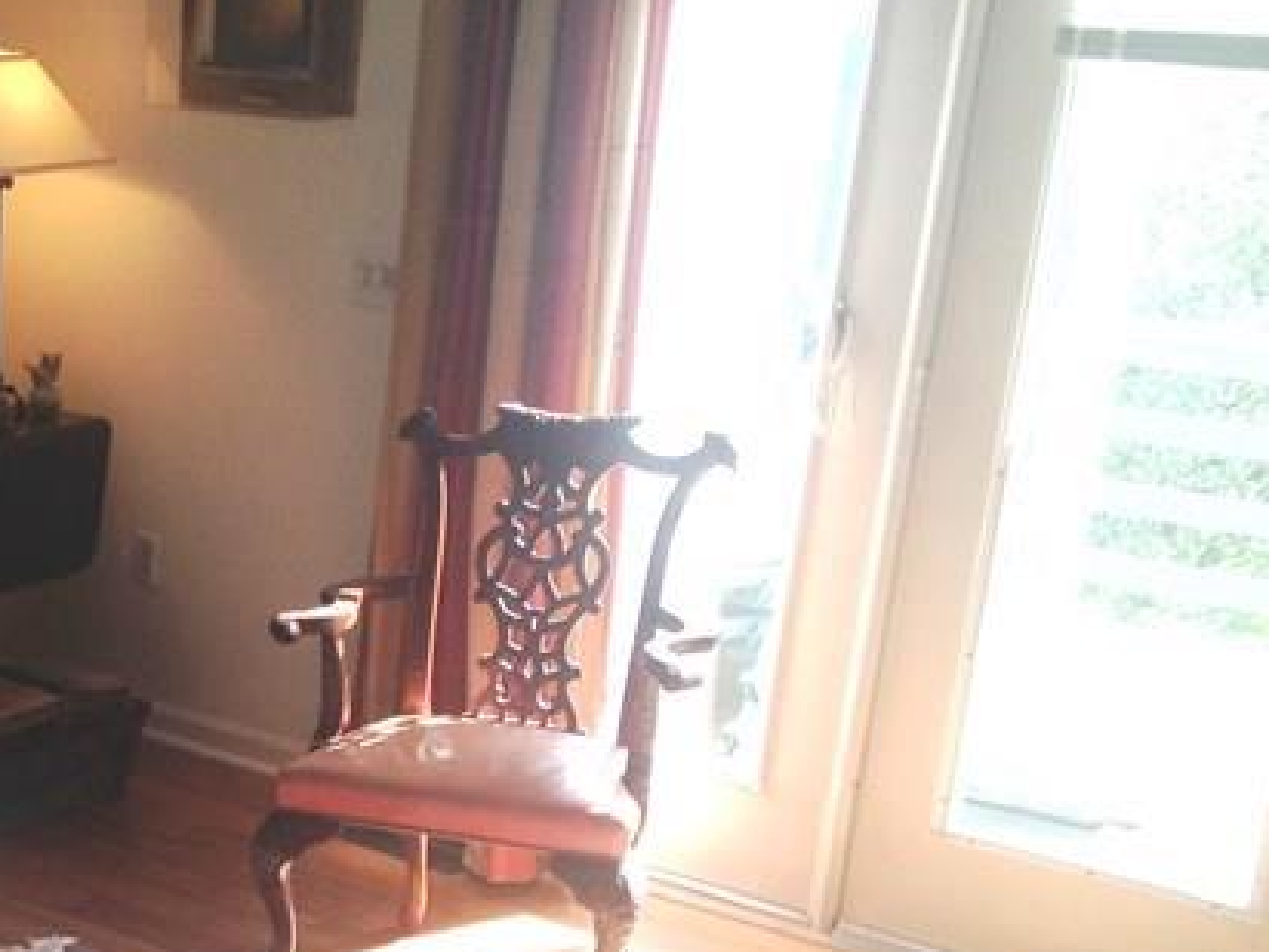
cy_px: 949
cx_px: -6
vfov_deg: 17.6
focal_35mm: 82
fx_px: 3006
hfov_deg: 22.9
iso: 50
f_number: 2.4
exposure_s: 1/167
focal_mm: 4.12
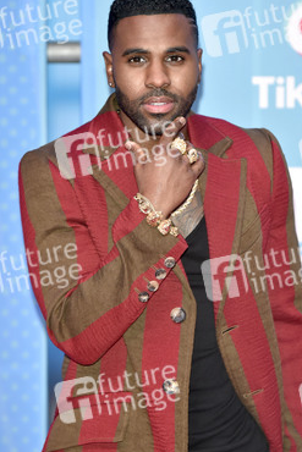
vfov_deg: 9.5
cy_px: 211
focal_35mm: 216
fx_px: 2715
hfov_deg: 6.4
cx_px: 153
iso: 2000
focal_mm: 200
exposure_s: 1/250
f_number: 4.5
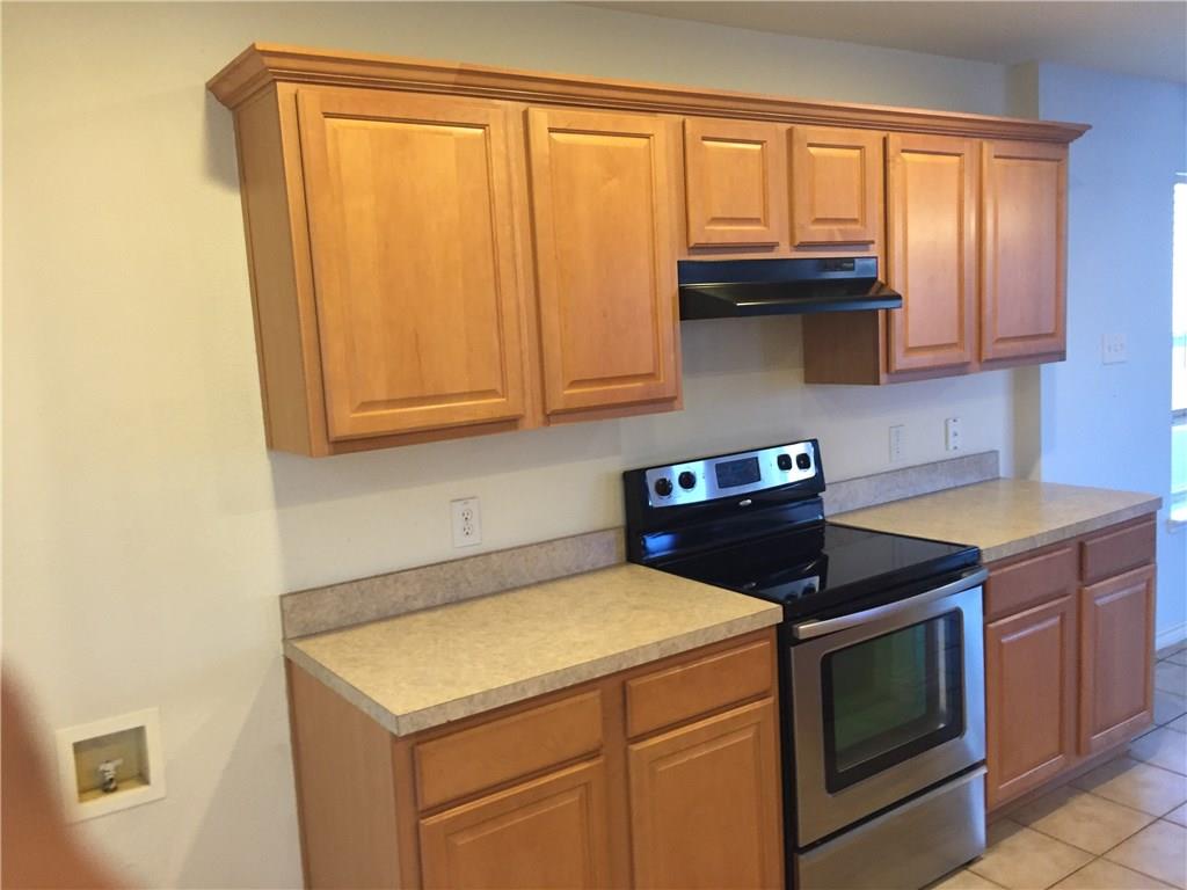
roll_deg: +2.5
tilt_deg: -7.0
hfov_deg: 61.7
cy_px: 445
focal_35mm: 29
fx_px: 994
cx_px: 594
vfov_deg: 48.2
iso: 200
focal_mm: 4.15
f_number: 2.2
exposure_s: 1/33
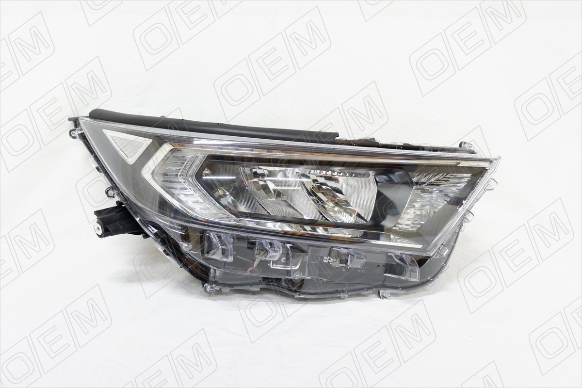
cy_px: 194
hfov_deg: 73.7
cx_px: 291
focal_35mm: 24
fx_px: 388
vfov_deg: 53.1
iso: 500
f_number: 3.5
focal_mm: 16
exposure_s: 1/34
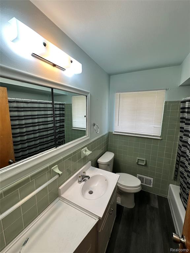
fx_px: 102
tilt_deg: -6.6
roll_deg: -0.4
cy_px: 126
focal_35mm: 14
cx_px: 95
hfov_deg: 85.7
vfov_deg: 102.1
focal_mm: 2.22
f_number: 2.2
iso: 80
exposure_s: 1/99
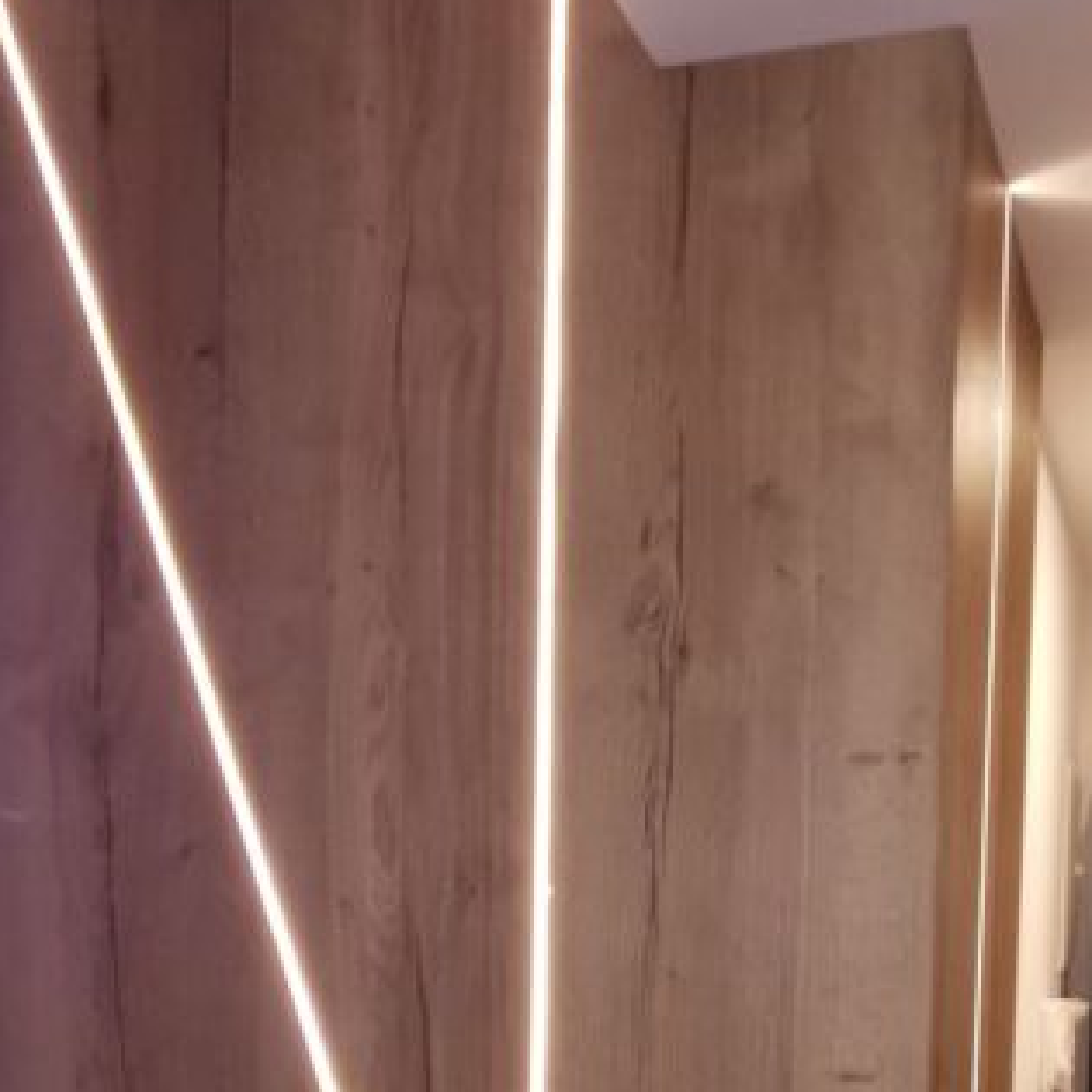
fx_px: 1642
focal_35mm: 46
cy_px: 988
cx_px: 659
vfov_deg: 34.7
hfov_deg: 36.6
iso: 500
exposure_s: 1/20
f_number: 2.2
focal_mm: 2.35
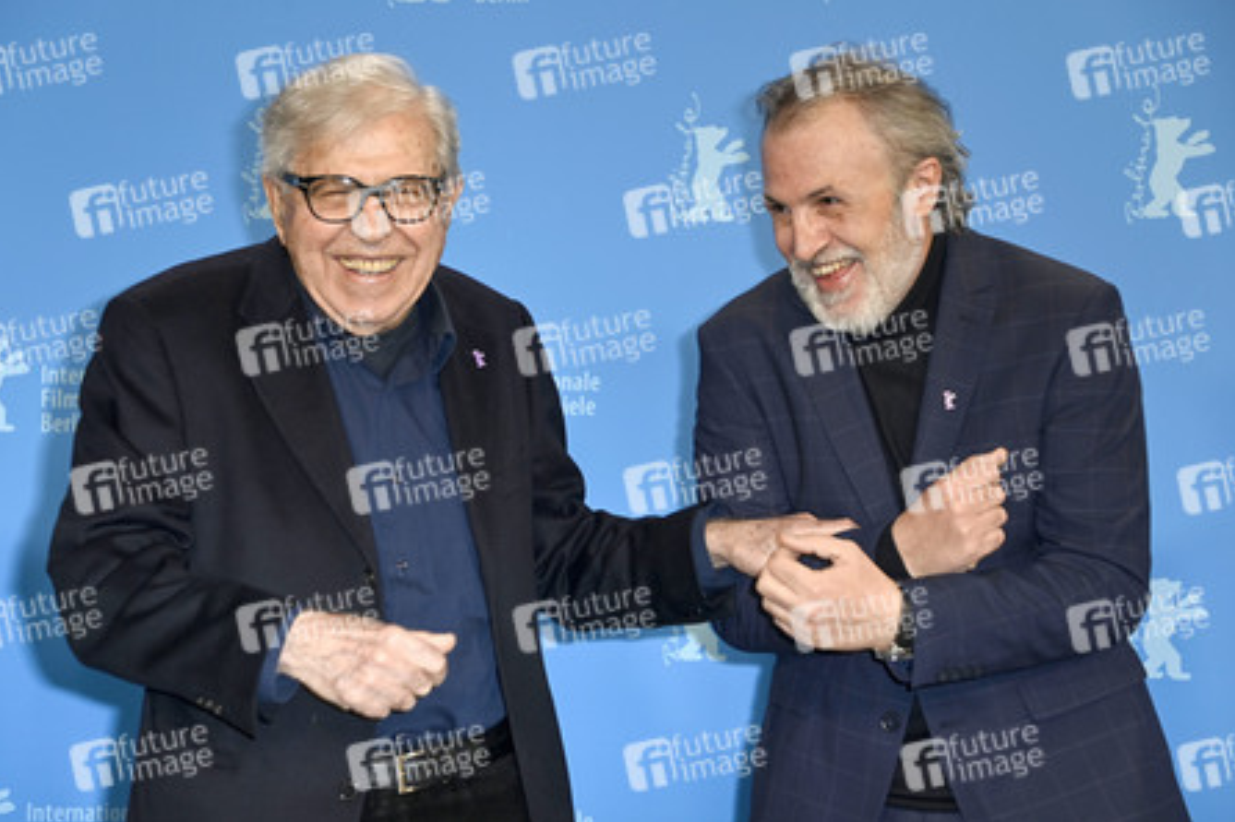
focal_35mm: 91
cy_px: 412
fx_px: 3120
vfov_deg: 15.0
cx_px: 622
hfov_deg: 22.4
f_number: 5.3
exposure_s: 1/160
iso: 800
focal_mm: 90
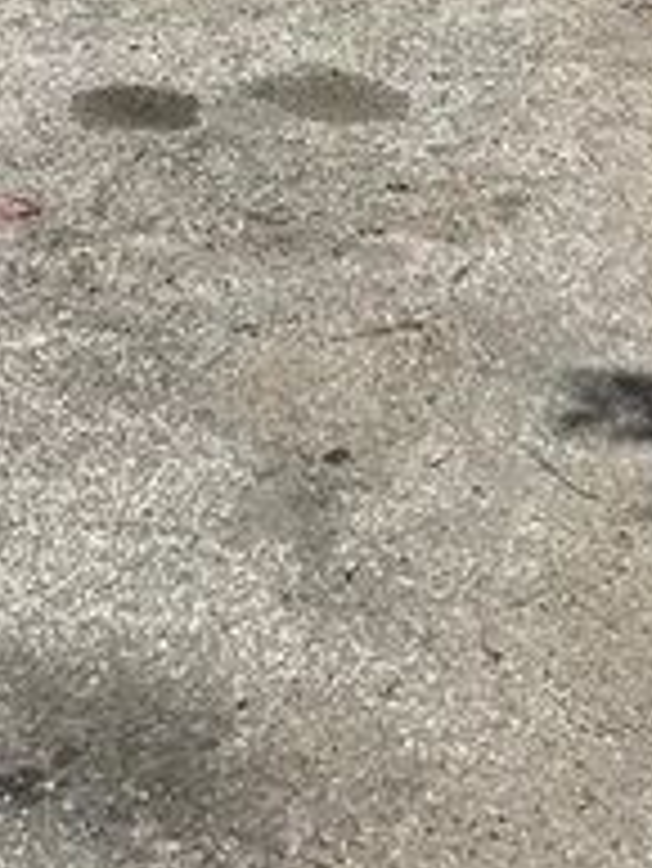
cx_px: -292
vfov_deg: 13.8
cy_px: -1005
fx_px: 2885
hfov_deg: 12.3
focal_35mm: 115
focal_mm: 5.7
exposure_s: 1/6993
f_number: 1.5
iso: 50
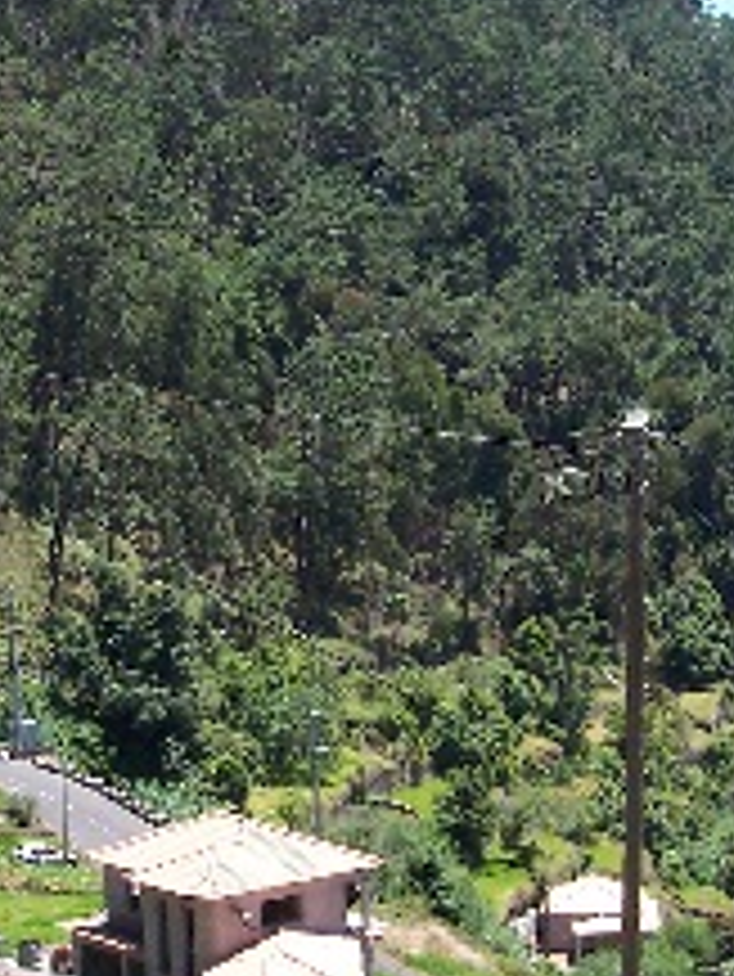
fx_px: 2966
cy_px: 432
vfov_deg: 18.7
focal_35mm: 105
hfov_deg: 14.1
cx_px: 205
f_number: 4.8
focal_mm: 8
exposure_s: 1/500
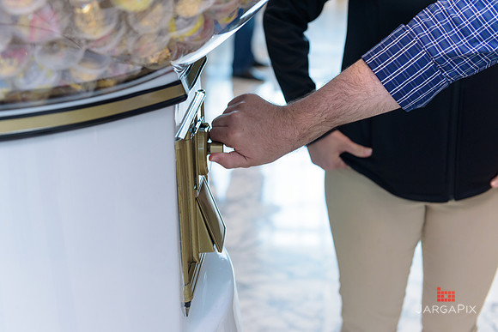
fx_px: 802
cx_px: 249
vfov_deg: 23.4
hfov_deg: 34.5
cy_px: 166
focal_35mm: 58
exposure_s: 1/200
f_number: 3.2
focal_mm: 58
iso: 1000
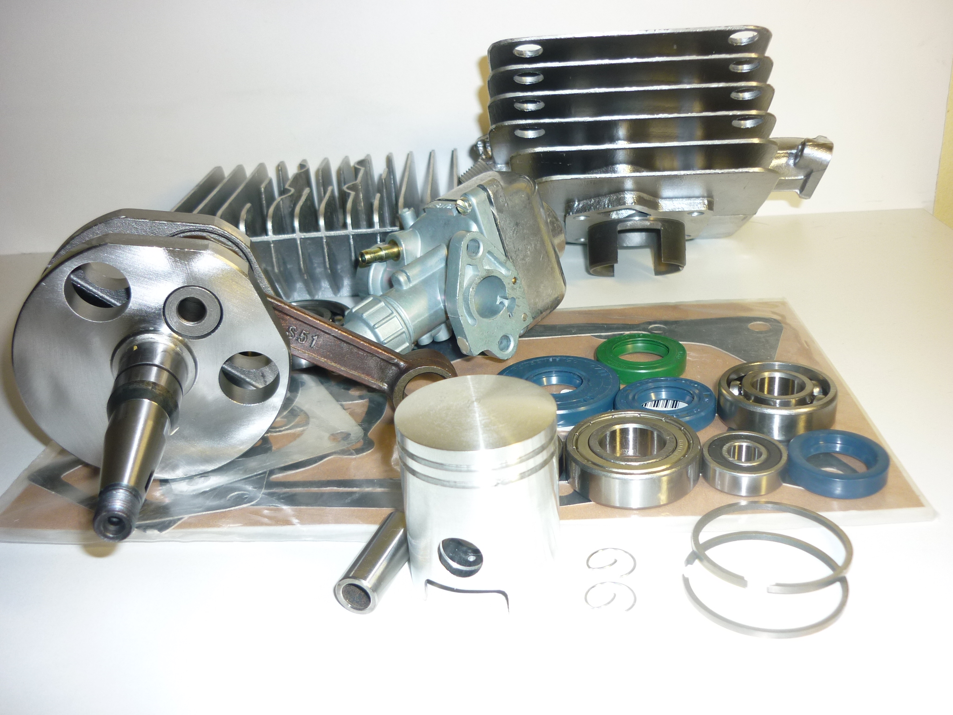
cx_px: 476
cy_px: 358
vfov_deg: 42.9
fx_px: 909
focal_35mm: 33
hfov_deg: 55.4
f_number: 2.8
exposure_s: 1/30
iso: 100
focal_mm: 5.5
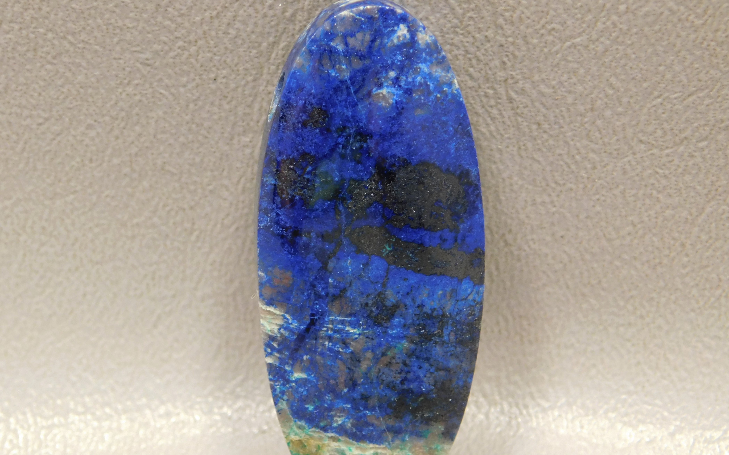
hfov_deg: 27.1
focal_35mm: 76
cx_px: 363
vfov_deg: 17.2
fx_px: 1510
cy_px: 259
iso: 320
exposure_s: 1/30
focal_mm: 12.6
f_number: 4.3
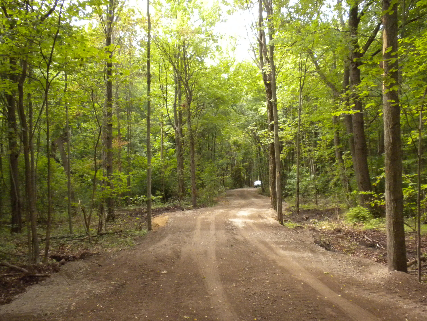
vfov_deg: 38.7
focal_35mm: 37
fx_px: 456
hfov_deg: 50.1
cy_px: 160
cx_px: 214
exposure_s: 1/418
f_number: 3.5
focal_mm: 6.6
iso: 400
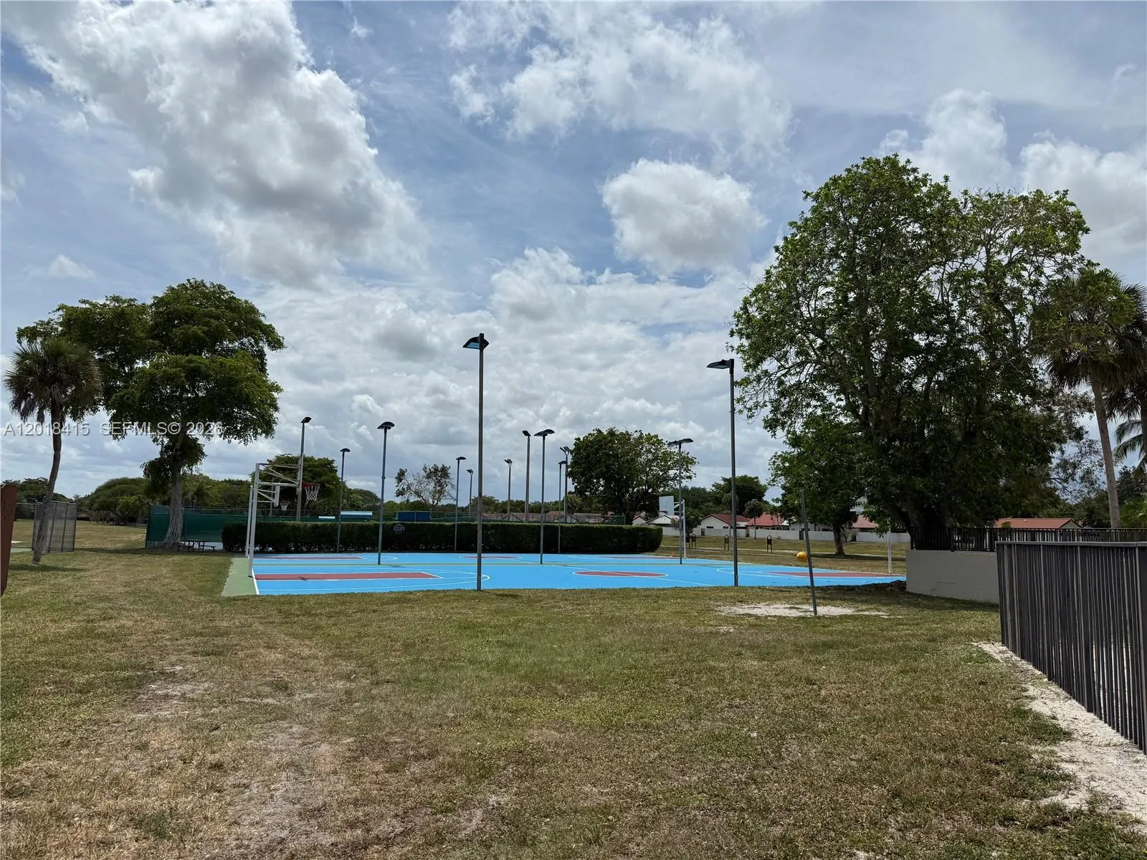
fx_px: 795
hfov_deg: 71.6
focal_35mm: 24
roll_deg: -1.2
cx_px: 574
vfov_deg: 56.8
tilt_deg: +9.1
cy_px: 430
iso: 80
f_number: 1.78
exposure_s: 1/14286
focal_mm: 6.76
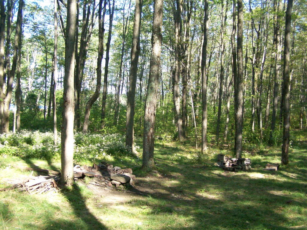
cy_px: 115
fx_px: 337
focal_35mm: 38
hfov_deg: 49.0
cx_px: 154
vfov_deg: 37.7
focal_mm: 6.3
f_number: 2.8
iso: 400
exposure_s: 1/640
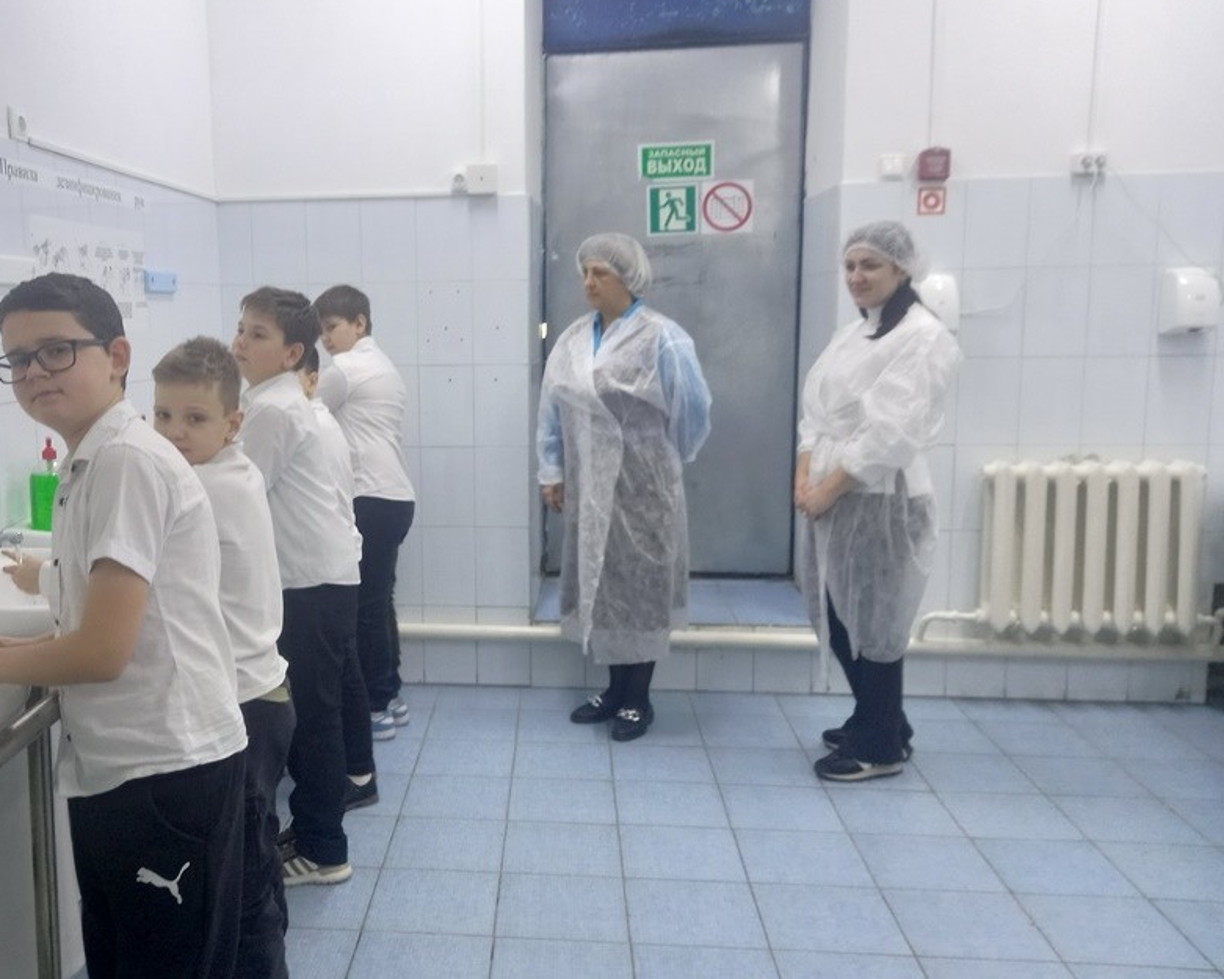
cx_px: 434
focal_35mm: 32
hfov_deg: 54.8
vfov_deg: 45.8
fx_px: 1159
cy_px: 479
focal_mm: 4.6
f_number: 2
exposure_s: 1/33
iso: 250
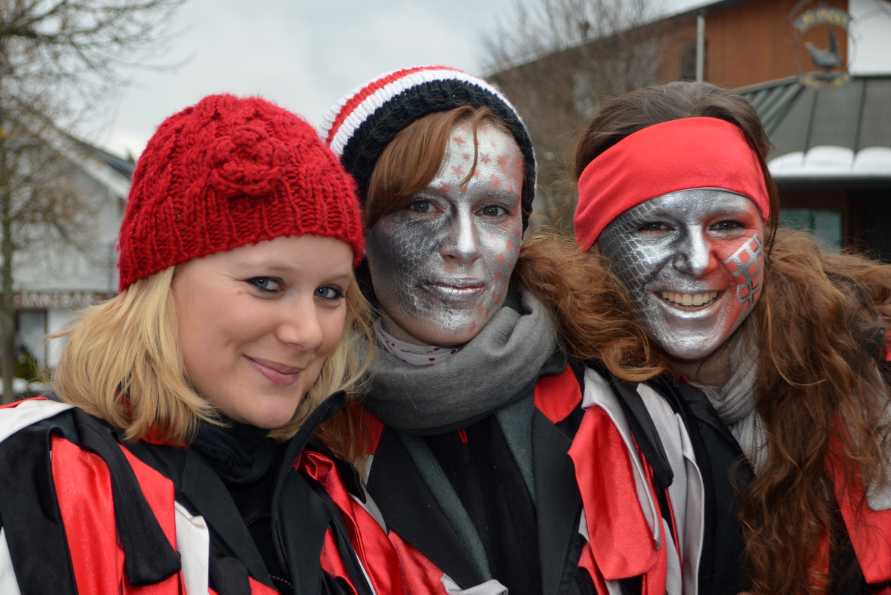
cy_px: 298
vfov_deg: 22.7
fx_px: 1486
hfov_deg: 33.4
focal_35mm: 60
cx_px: 446
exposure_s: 1/100
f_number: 5.3
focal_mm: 40
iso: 200
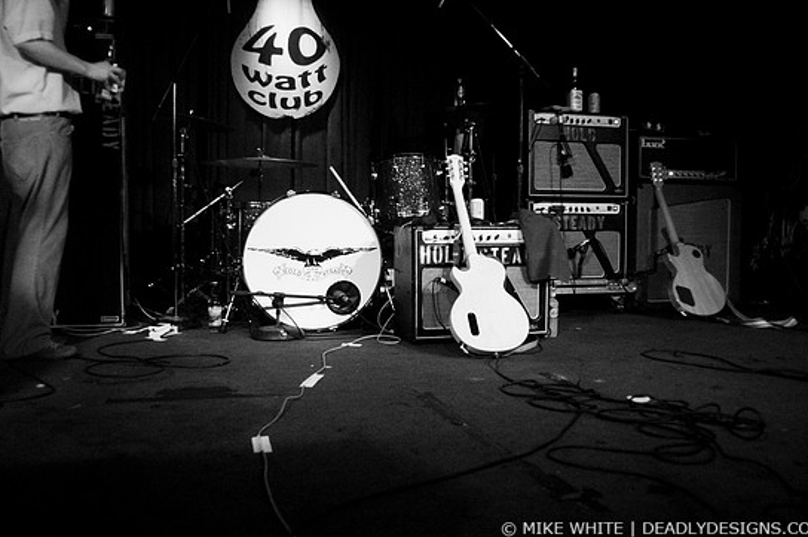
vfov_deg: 41.1
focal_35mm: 32
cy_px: 255
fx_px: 718
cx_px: 401
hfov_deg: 58.7
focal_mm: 20
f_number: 3.2
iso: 800
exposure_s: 1/15
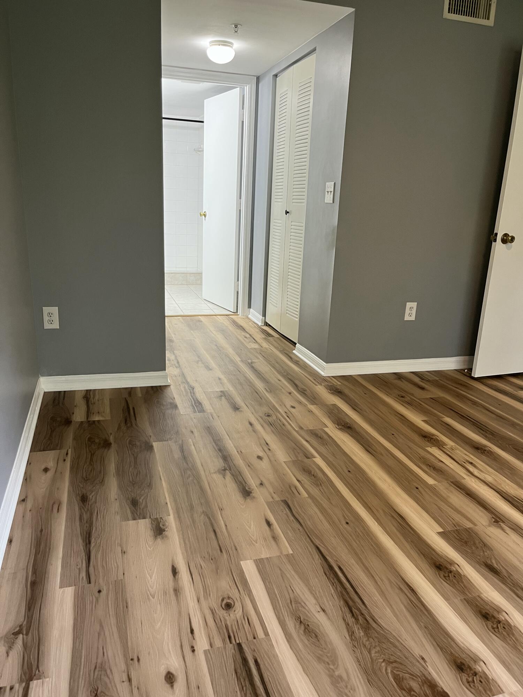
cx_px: 262
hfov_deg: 53.1
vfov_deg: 67.3
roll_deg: -1.2
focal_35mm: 26
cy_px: 348
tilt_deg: -16.0
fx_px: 524
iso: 100
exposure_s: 1/60
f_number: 1.6
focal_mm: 5.1
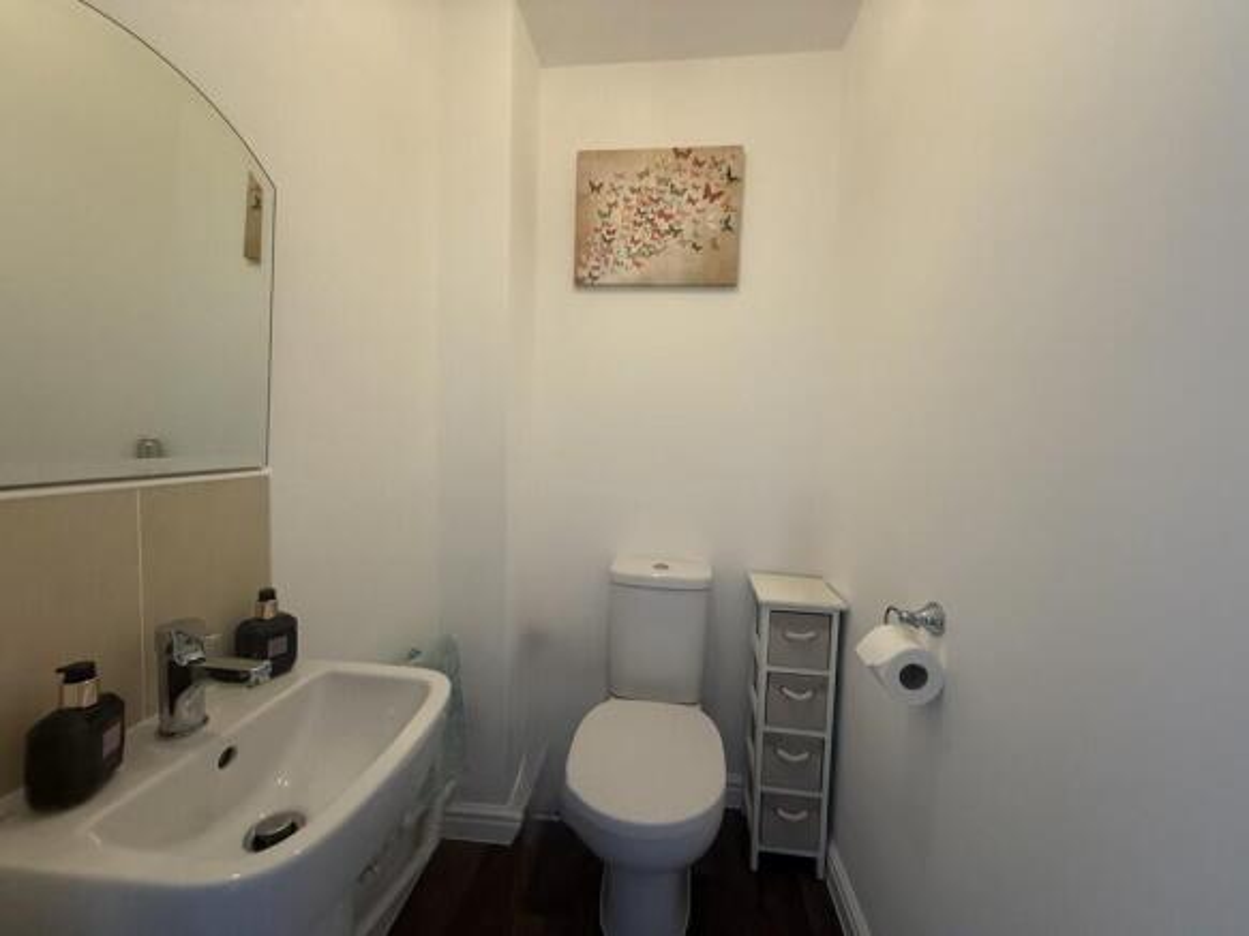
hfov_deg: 102.1
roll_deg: -1.7
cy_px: 468
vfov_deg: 85.7
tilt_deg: -3.8
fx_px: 505
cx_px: 624
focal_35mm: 14
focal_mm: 2.22
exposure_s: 1/50
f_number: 2.2
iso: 250
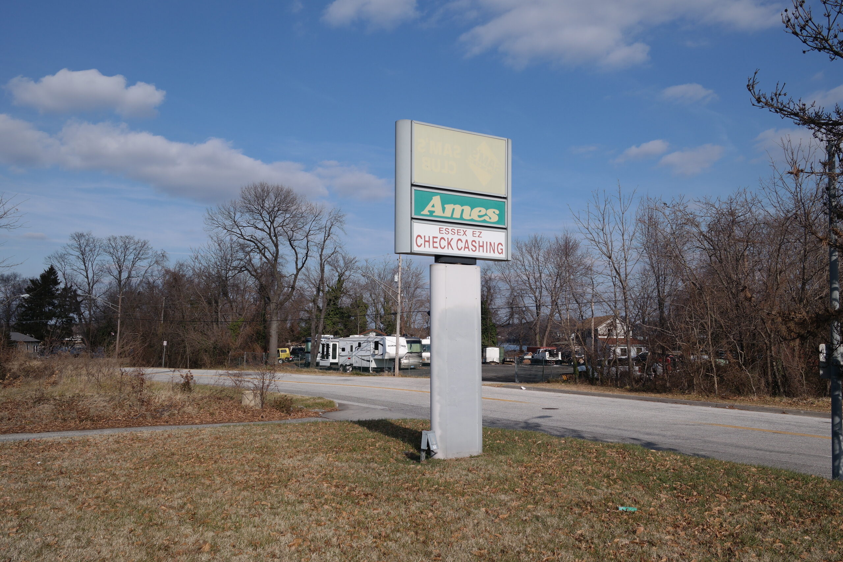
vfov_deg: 43.6
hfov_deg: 61.9
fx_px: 702
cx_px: 422
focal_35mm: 30
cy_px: 281
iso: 100
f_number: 8
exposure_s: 1/400
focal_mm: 20
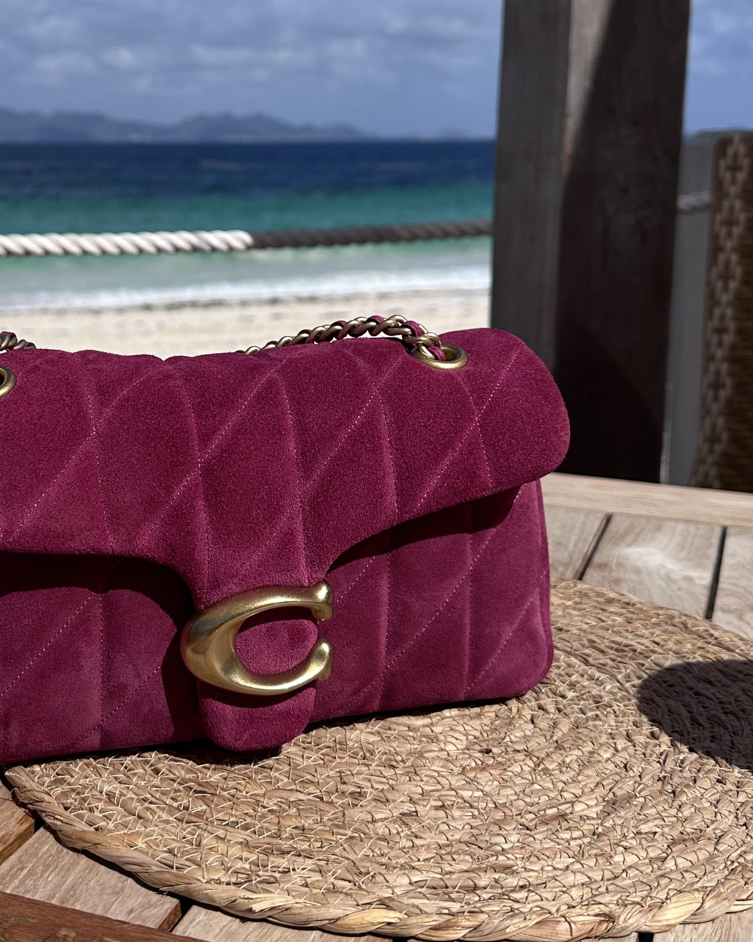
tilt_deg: -6.6
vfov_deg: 39.2
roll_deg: +0.1
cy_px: 333
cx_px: 183
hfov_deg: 31.5
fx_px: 1309
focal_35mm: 47
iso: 80
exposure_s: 1/8197
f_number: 1.78
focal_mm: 6.86
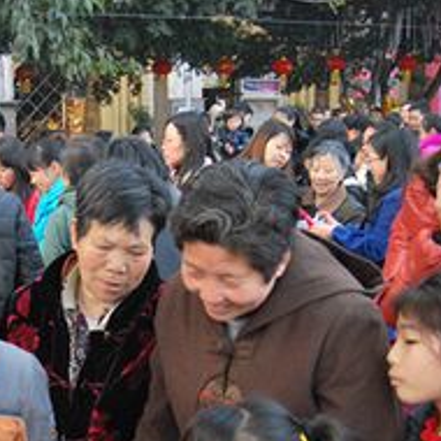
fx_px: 966
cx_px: 72
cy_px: 369
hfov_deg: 25.2
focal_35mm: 67
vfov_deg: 25.2
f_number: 3.8
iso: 800
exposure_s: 1/160
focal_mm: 20
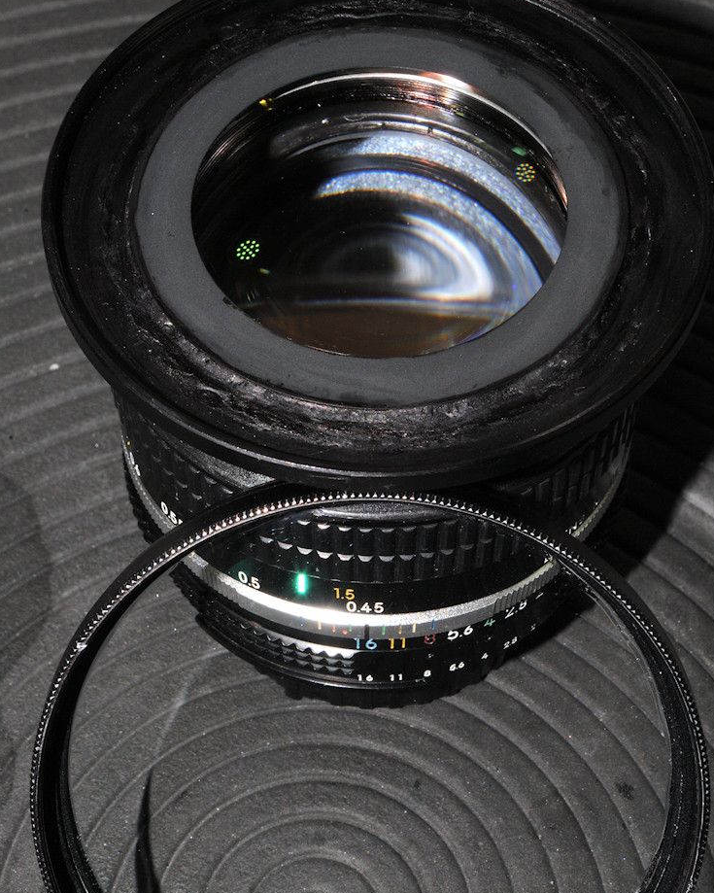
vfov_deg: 19.5
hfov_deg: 15.7
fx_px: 2589
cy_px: 526
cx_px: 370
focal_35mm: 98
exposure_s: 1/60
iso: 400
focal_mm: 80
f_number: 22
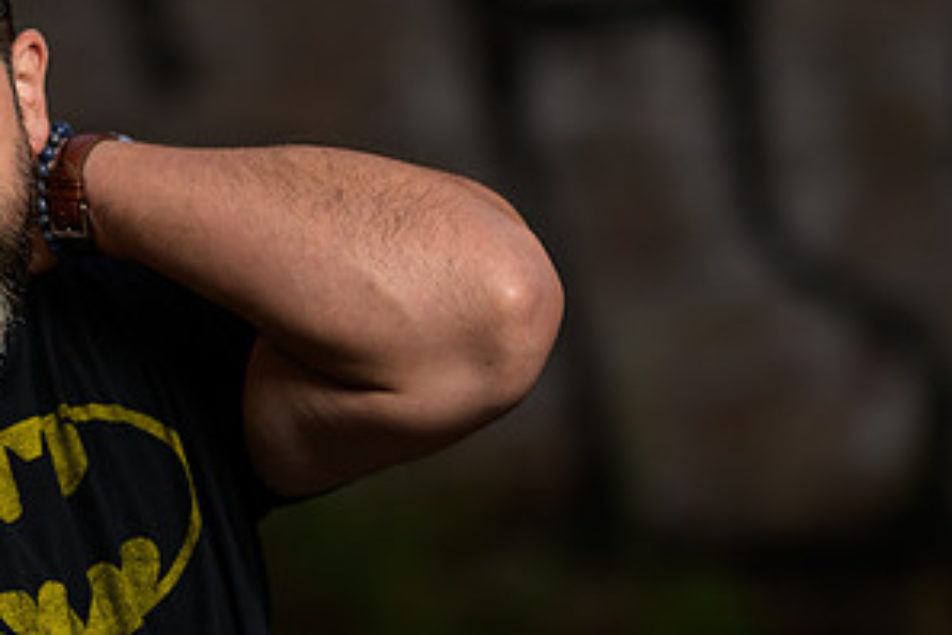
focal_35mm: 264
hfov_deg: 7.8
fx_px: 6981
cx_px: 247
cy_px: 342
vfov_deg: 5.2
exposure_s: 1/250
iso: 200
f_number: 2
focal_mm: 135
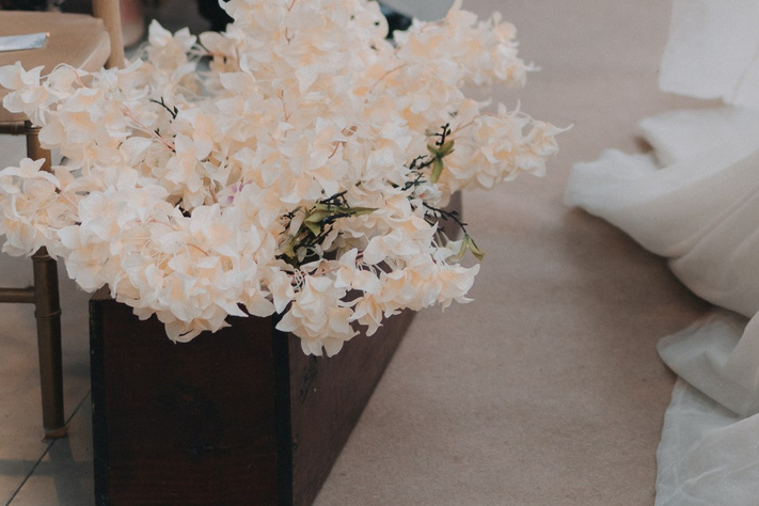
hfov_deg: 15.4
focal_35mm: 126
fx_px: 2656
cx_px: 1021
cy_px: -293
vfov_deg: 10.4
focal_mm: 35
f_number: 1.3
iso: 125
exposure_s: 1/250
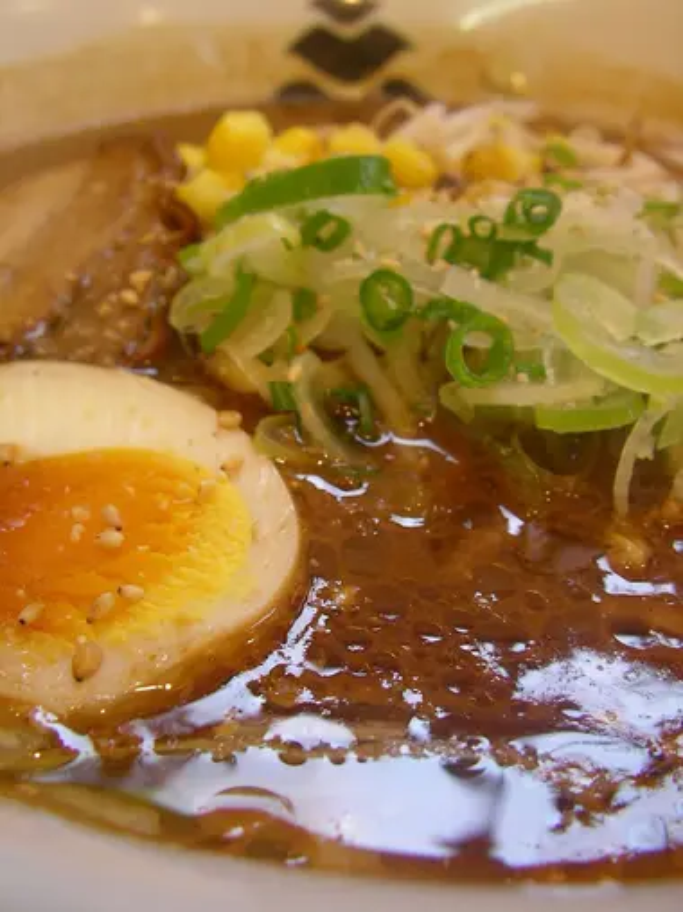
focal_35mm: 37
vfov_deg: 50.1
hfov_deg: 38.7
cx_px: 342
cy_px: 456
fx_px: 974
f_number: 2.8
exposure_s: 1/15.7
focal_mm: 5.7
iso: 100
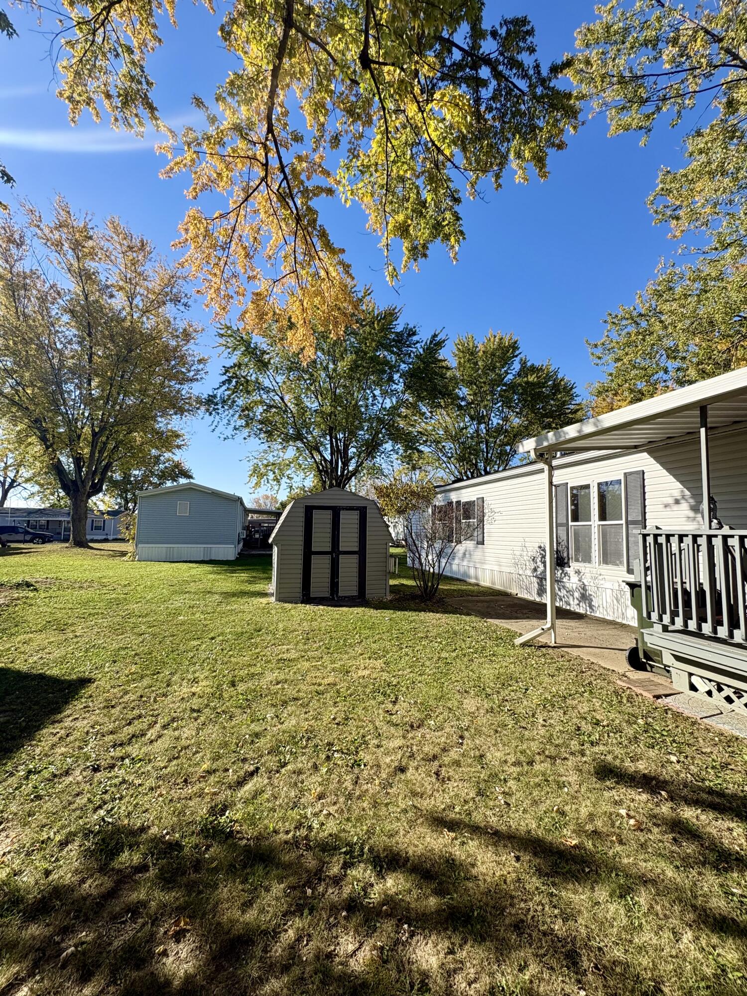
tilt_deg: +5.9
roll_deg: -1.4
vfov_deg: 102.1
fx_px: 403
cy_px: 498
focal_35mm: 14
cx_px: 374
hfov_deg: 85.7
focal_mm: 2.22
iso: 50
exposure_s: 1/1126
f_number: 2.2
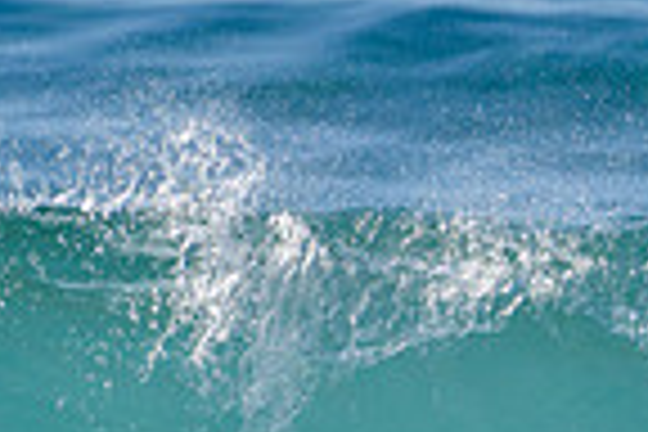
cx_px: 875
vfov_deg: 0.6
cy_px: 671
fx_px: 44547
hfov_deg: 0.8
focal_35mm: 2475
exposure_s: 1/2000
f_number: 5.6
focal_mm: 500
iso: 200
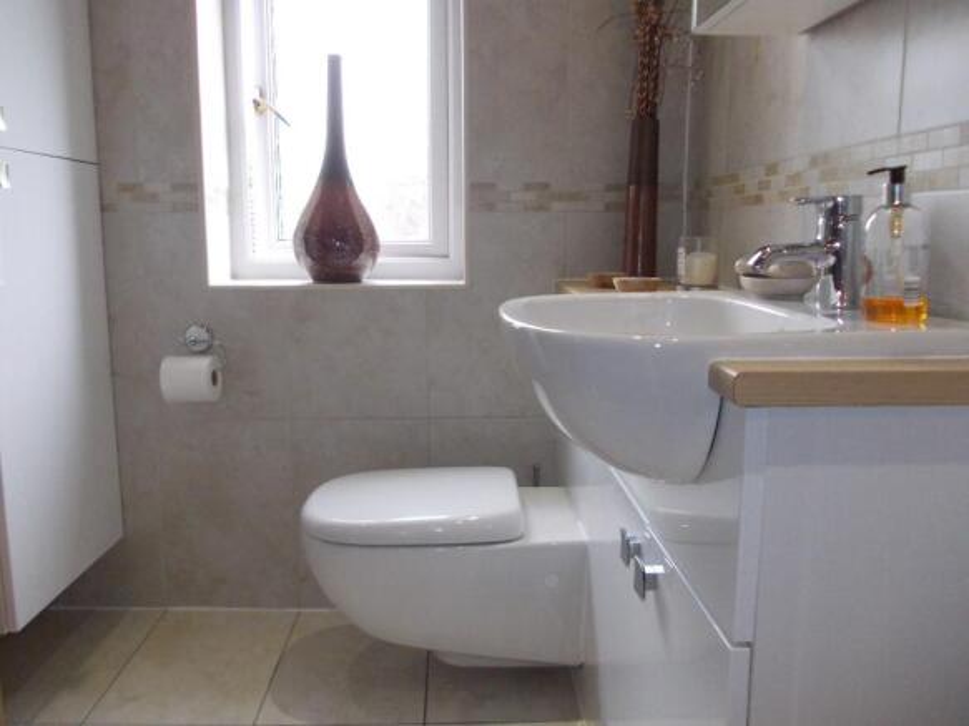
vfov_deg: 49.7
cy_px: 363
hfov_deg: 63.5
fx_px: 784
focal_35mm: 28
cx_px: 484
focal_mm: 4
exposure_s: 1/60
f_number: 2.7
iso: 200
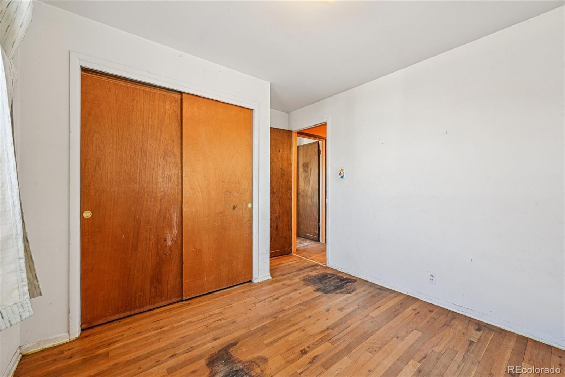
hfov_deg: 104.3
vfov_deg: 81.2
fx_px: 220
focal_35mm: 14
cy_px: 188
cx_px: 282
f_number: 8
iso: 400
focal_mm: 14
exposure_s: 1/13
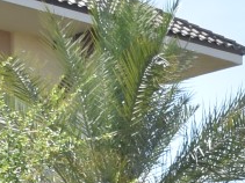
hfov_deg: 6.1
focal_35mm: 321
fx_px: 2268
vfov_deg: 4.5
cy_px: 471
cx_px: 374
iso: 100
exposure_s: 1/200
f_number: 7.1
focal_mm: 29
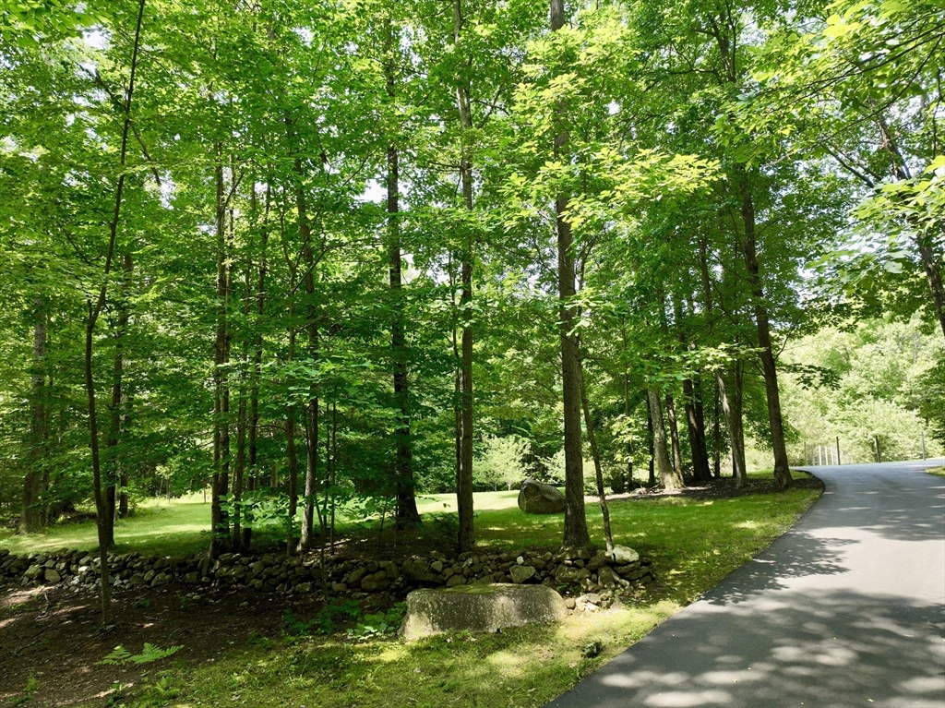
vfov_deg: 56.8
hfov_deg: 71.6
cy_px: 354
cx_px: 472
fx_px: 655
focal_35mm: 24
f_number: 2.8
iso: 120
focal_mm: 12.29
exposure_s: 1/200
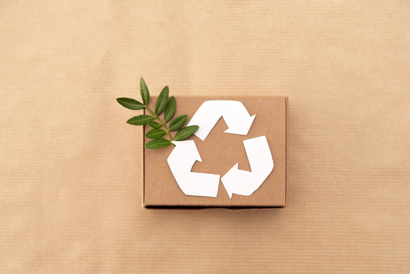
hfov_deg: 28.8
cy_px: 137
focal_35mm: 70
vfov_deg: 19.5
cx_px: 205
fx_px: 798
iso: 400
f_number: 4.5
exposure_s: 1/125
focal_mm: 70
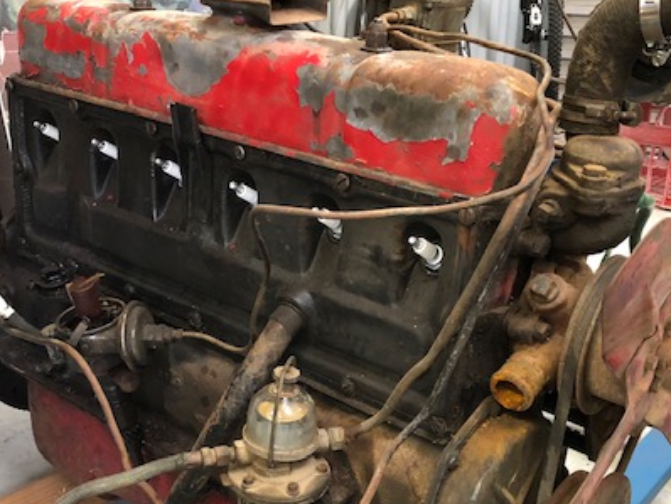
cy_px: 317
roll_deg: -0.3
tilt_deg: -23.1
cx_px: 337
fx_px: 873
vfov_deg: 32.1
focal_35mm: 45
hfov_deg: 42.1
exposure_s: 1/14
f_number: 1.8
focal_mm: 4
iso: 100
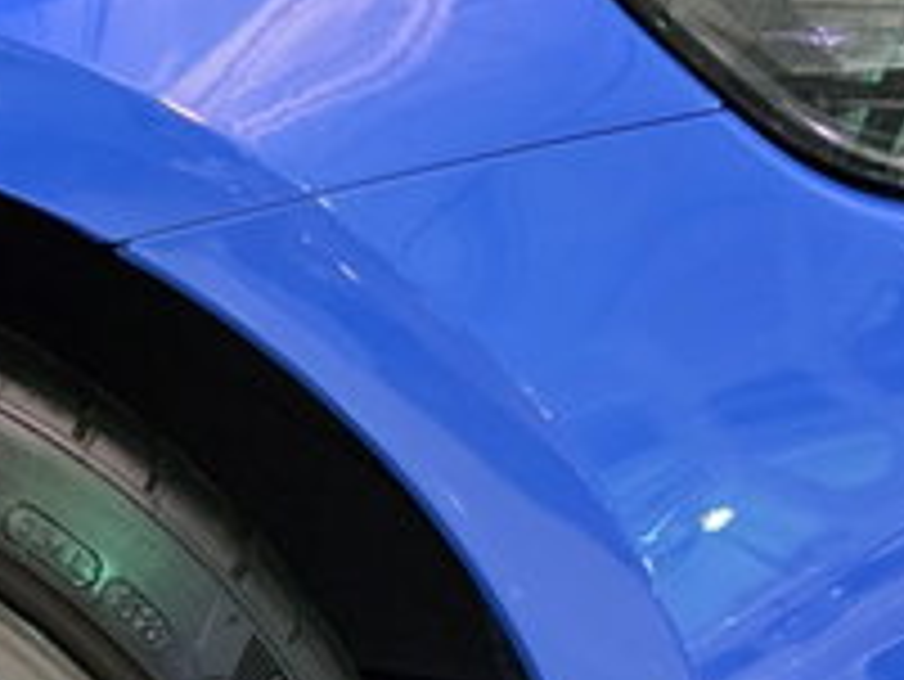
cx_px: -504
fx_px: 2300
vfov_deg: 15.0
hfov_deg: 19.1
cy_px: 1144
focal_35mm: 88
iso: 2000
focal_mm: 6.3
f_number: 1.7
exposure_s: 1/120
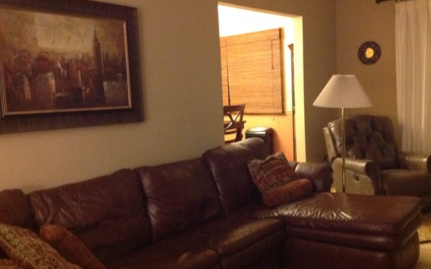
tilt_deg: -6.3
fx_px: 481
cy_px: 151
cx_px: 226
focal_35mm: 41
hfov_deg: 48.2
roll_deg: +3.2
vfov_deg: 31.2
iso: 800
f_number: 2.4
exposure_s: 1/15
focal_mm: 4.28
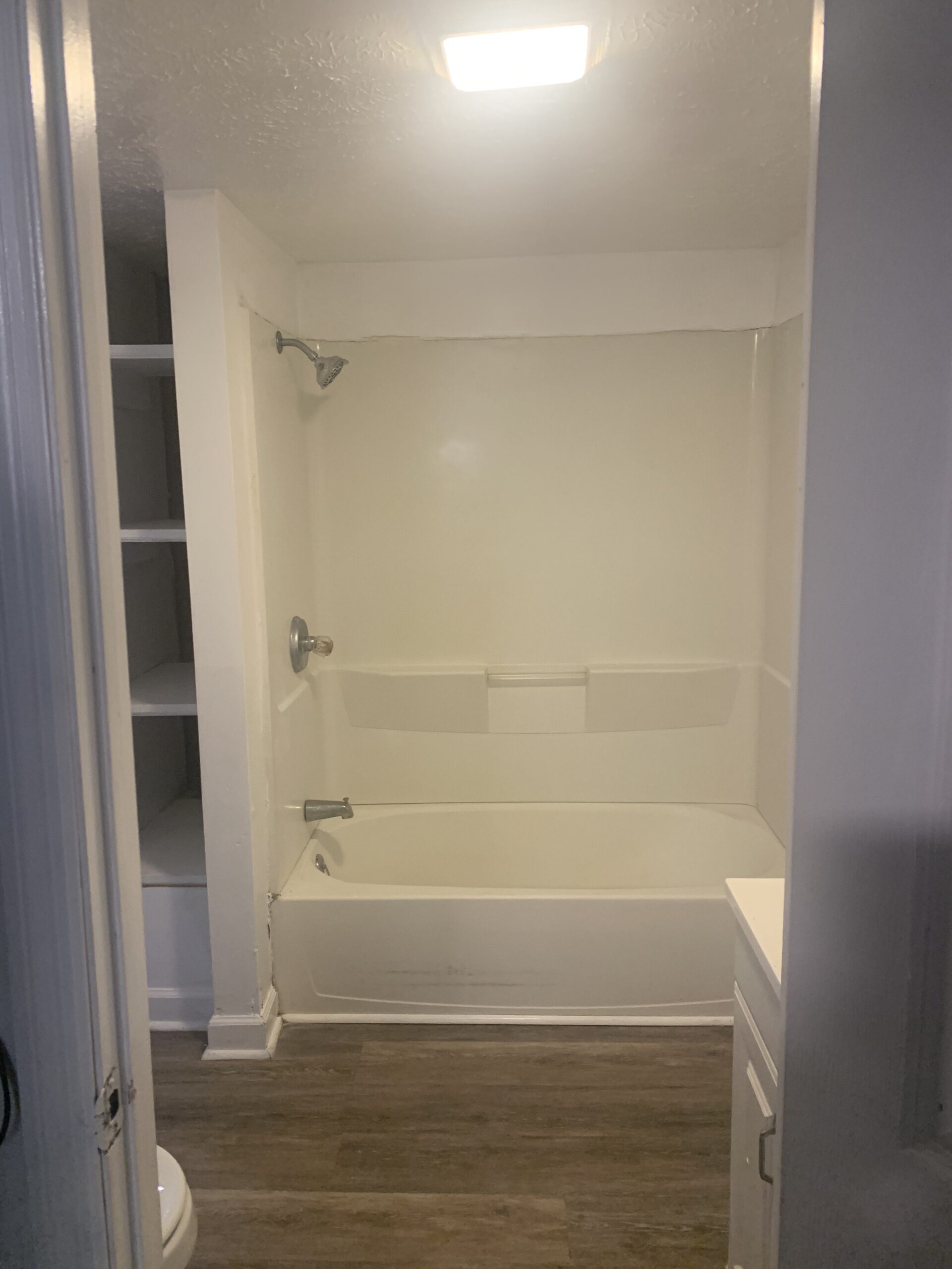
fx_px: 953
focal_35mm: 26
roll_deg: +1.5
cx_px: 476
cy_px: 634
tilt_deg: -8.7
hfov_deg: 53.1
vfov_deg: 67.3
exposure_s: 1/60
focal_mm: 4.25
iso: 200
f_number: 1.8
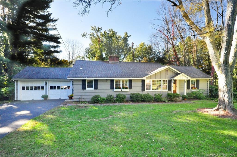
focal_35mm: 17
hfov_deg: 92.5
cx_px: 118
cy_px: 78
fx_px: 113
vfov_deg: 69.5
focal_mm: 11.5
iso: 1600
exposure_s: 1/320
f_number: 7.1
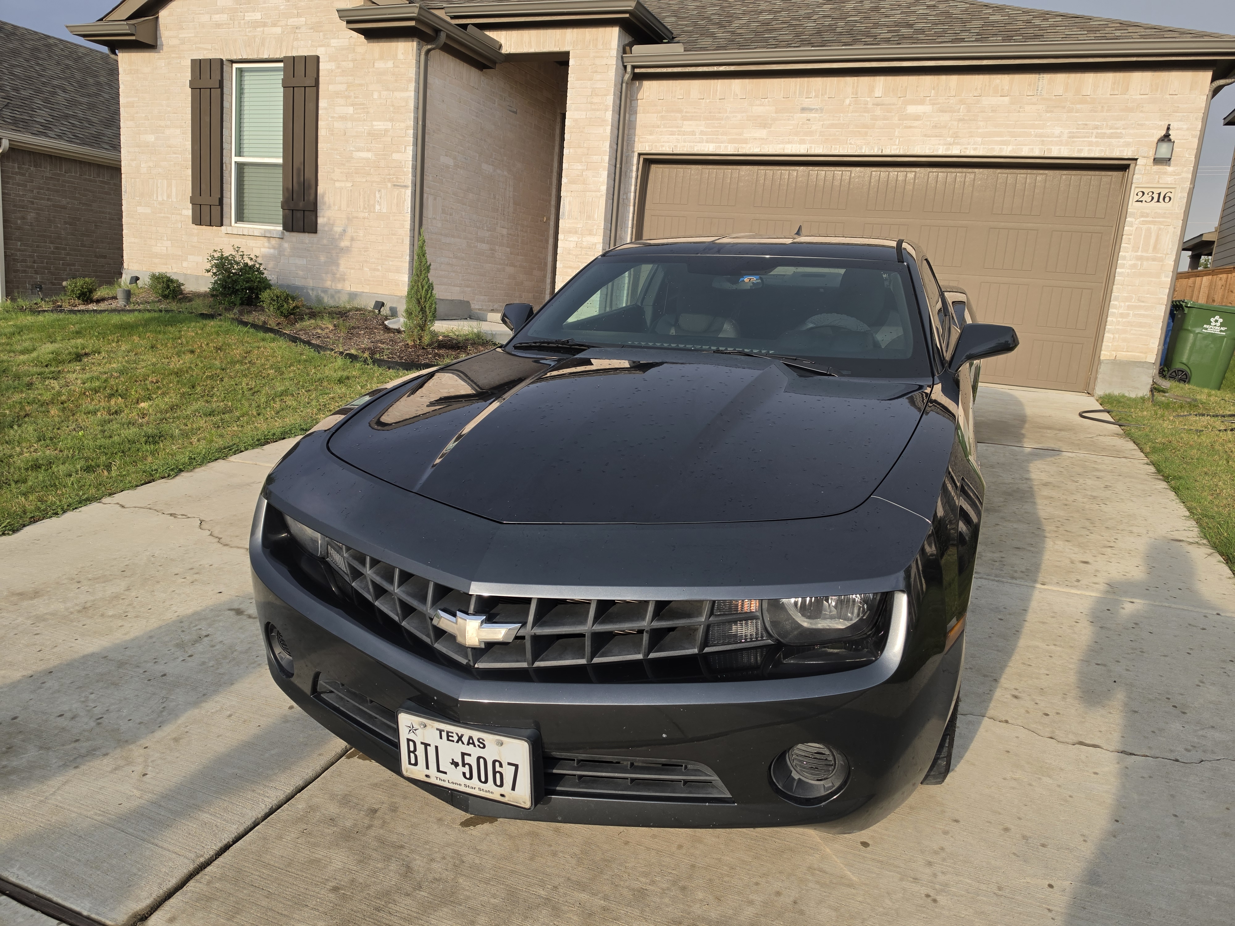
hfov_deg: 73.9
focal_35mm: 23
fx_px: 821
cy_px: 463
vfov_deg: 58.9
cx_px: 618
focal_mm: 6.5
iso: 64
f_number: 1.4
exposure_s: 1/2099
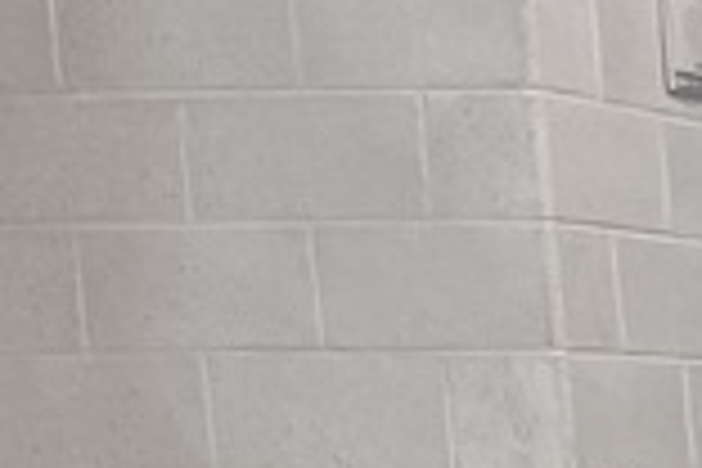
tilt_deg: -10.9
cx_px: 2268
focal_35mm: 177
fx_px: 3451
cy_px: 1138
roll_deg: +0.6
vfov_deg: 7.3
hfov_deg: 8.9
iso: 80
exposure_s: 1/60
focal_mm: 5.1
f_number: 1.6
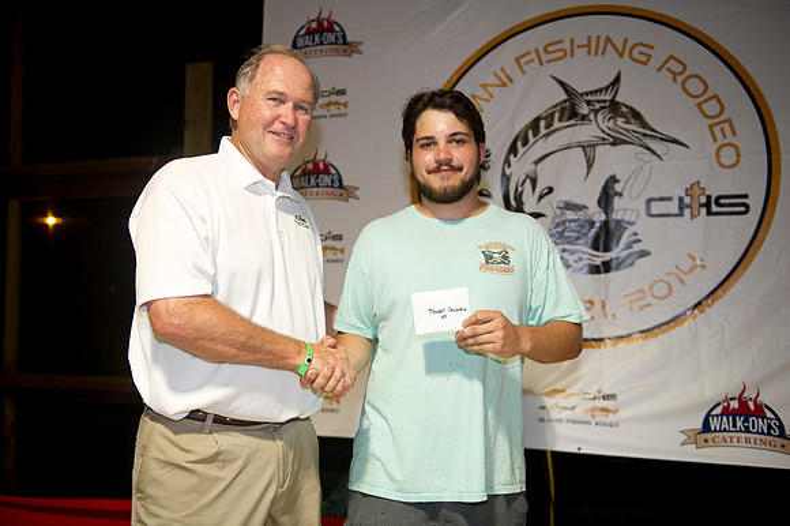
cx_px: 395
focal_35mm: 35
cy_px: 263
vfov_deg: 37.8
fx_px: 768
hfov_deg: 54.5
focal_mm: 35
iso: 320
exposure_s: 1/80
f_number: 2.8
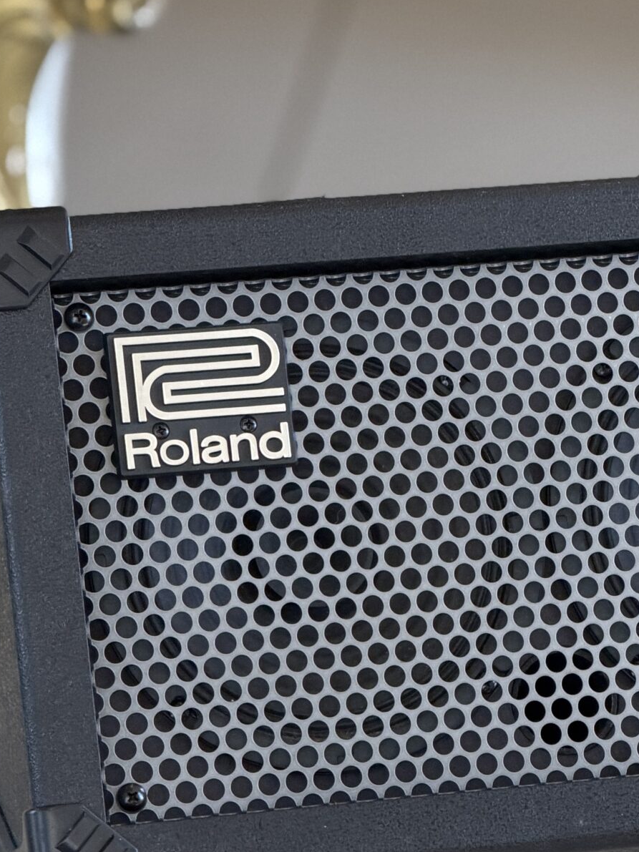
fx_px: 5293
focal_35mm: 215
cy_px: 579
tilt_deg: -23.1
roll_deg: -1.2
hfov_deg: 6.9
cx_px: 504
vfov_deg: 9.2
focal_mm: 16.89
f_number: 2.8
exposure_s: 1/121
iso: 400
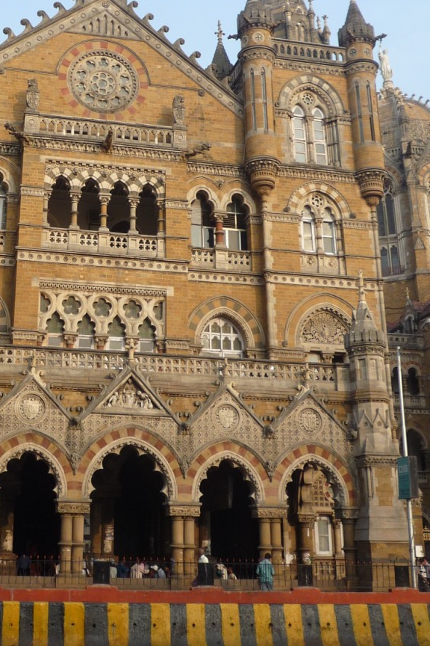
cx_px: 102
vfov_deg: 37.8
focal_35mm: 52
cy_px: 218
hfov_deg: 25.6
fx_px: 932
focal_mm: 5.3
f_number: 3.4
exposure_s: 1/400
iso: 100
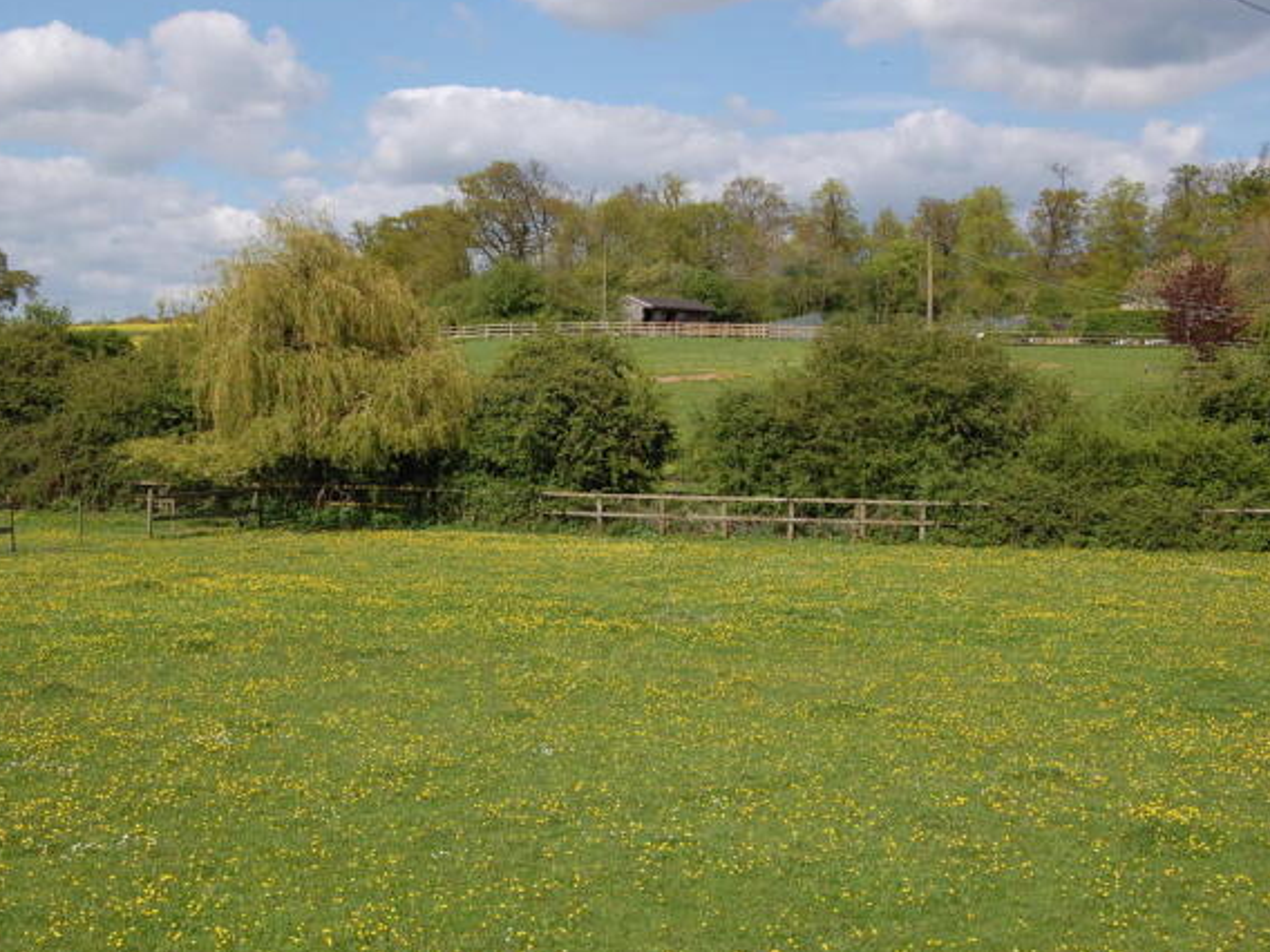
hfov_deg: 37.1
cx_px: 555
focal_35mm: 52
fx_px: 1891
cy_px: 472
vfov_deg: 28.3
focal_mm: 31
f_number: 9
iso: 200
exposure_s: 1/320
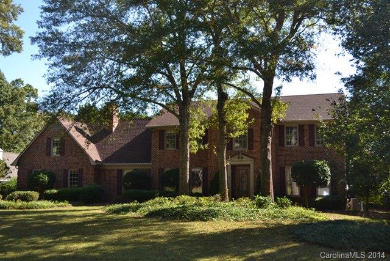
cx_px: 195
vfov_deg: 34.2
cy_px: 130
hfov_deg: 49.5
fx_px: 423
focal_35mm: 39
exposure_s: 1/200
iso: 100
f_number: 5
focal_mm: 26
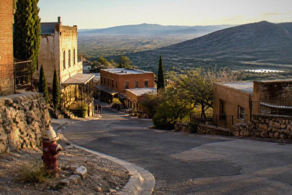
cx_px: 146
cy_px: 98
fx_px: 300
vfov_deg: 35.9
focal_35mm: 37
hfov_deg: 51.9
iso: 200
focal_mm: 37
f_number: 5.6
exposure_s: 1/400
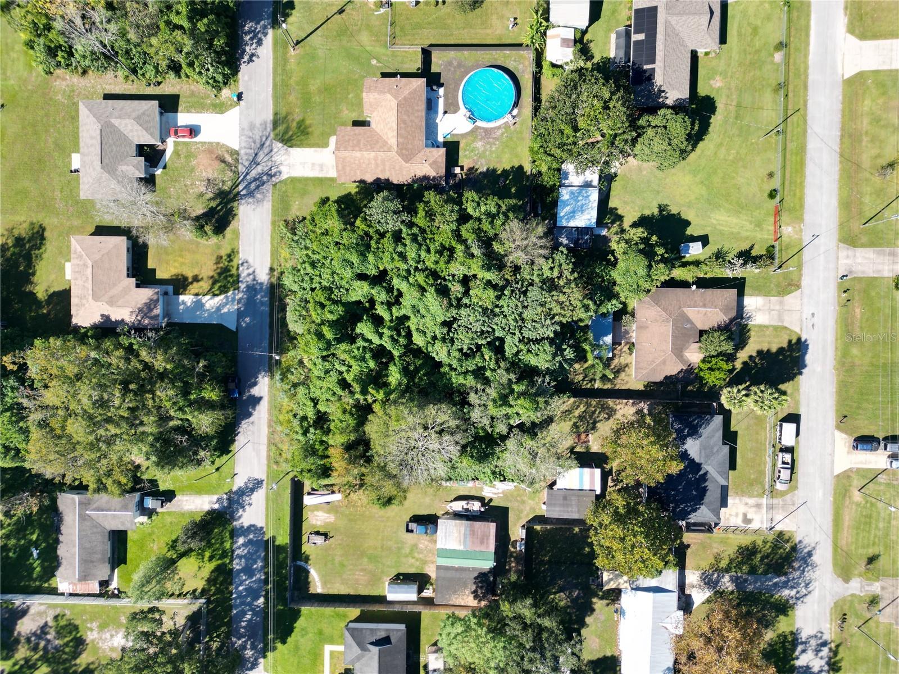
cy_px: 337
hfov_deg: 71.6
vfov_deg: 56.8
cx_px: 450
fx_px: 623
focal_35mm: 24
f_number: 1.7
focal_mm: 6.72
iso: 130
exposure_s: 1/1500
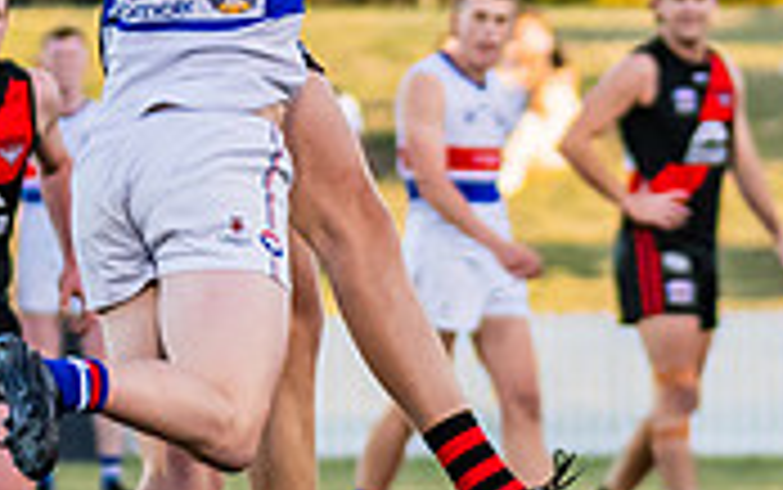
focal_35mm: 978
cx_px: 325
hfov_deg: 2.1
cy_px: -12
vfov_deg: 1.3
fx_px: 20883
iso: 1000
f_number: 4
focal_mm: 170
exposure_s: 1/1600
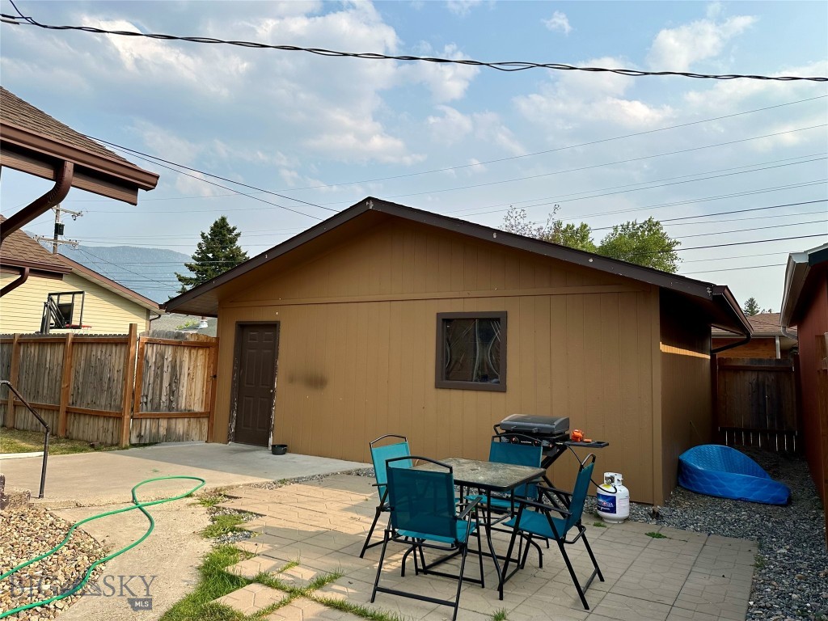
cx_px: 414
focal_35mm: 24
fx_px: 574
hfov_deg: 71.6
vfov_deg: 56.8
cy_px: 310
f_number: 1.78
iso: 80
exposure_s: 1/3597
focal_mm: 6.86
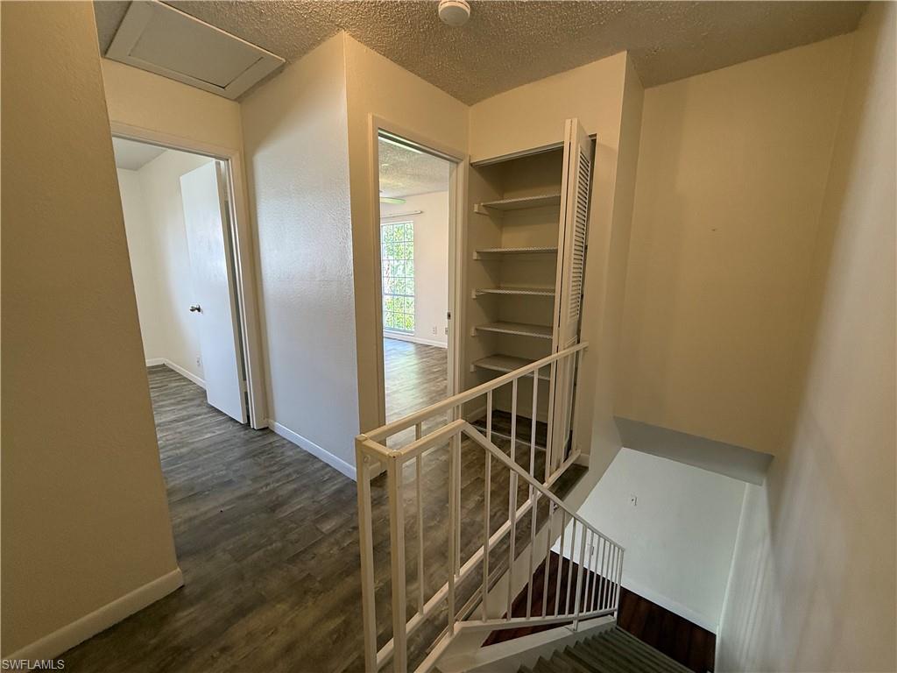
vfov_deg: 85.7
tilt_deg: -10.6
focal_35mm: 14
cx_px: 448
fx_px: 363
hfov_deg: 102.1
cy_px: 336
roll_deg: -0.7
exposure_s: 1/120
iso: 160
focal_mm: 2.22
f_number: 2.2
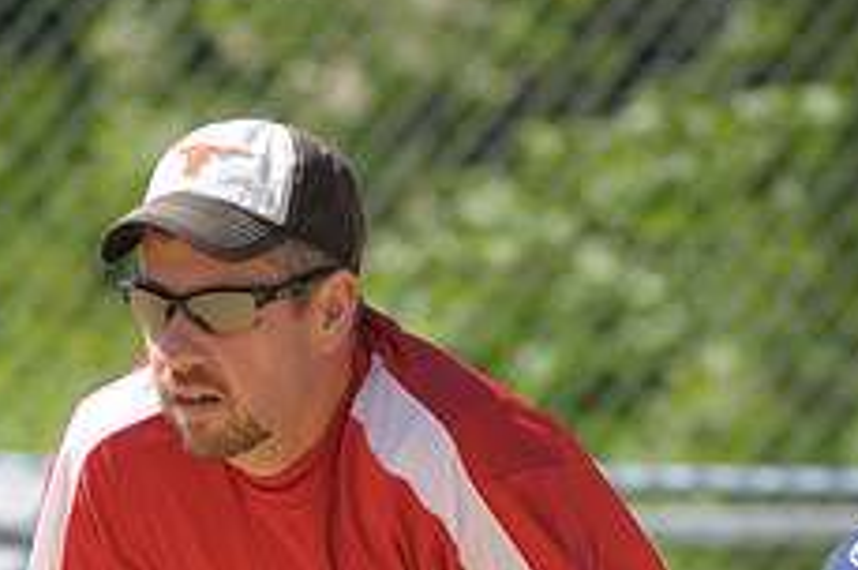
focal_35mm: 760
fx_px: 18088
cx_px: 613
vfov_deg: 1.8
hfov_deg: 2.7
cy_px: 941
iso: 640
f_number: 4
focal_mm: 200
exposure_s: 1/3200
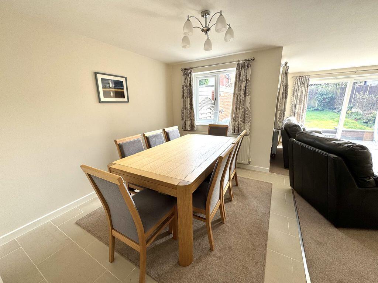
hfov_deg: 102.1
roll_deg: +0.9
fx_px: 153
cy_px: 142
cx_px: 189
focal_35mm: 14
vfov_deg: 85.7
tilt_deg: -13.4
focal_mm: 2.22
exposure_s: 1/99
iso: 50
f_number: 2.2
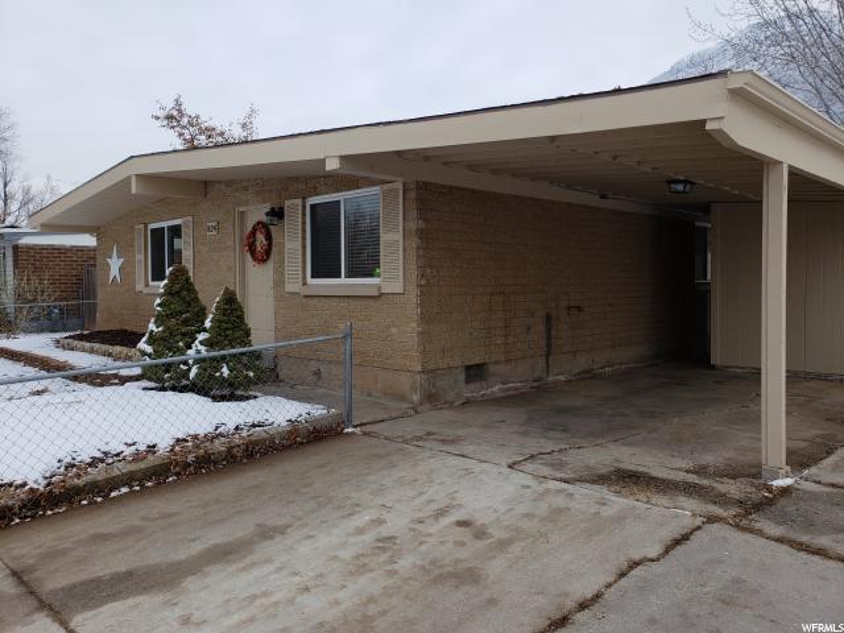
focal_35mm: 26
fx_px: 634
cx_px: 422
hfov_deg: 67.3
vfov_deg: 53.1
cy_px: 316
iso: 50
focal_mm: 4.3
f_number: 2.4
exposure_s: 1/357
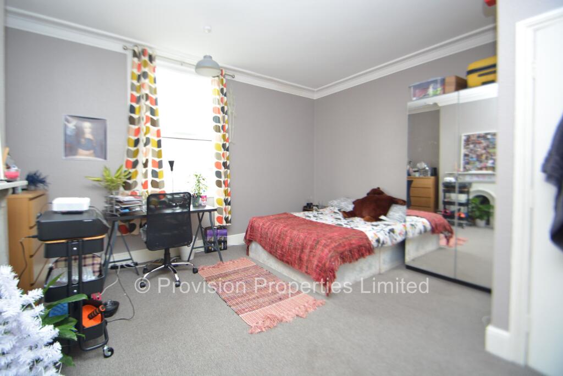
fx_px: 235
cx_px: 282
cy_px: 188
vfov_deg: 77.4
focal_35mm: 15
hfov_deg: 100.4
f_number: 4
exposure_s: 1/60
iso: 800
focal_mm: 10
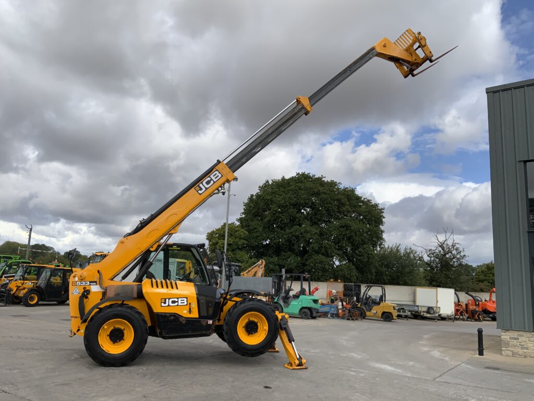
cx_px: 267
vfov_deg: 48.2
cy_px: 200
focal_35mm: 29
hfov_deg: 61.7
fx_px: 447
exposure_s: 1/1377
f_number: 1.8
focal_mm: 3
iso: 16
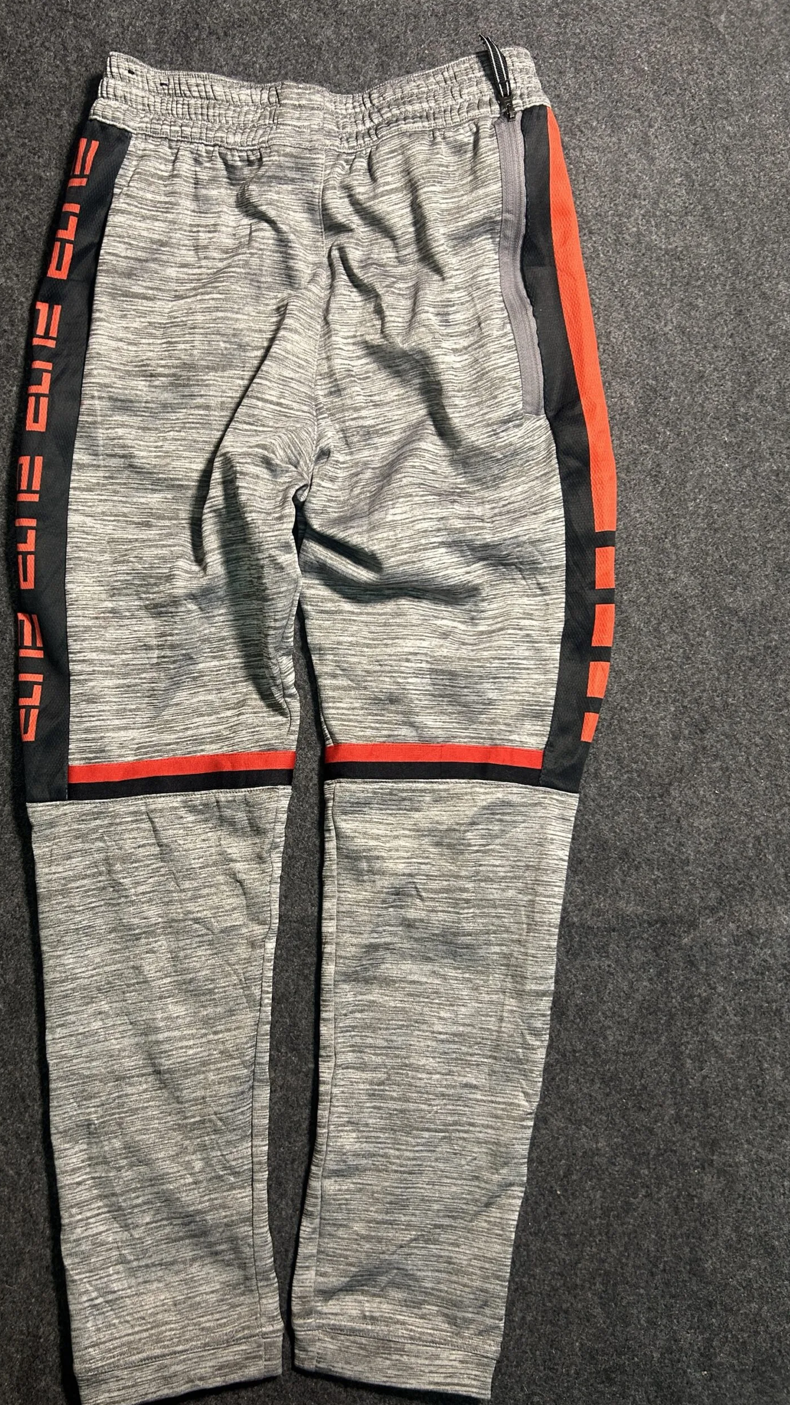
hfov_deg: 40.0
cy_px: 718
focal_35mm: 29
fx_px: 1080
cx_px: 311
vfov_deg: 66.1
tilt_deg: -61.0
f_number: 1.5
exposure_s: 1/50
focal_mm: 5.7
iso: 125
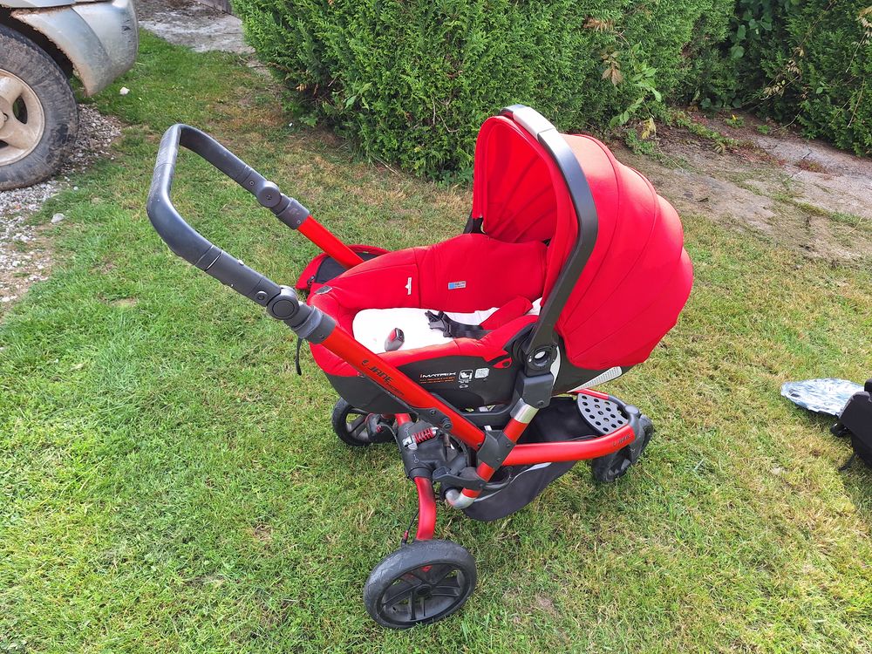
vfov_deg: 58.9
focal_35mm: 23
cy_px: 327
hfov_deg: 73.9
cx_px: 436
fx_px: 579
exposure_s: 1/447
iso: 40
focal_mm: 5.54
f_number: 1.8
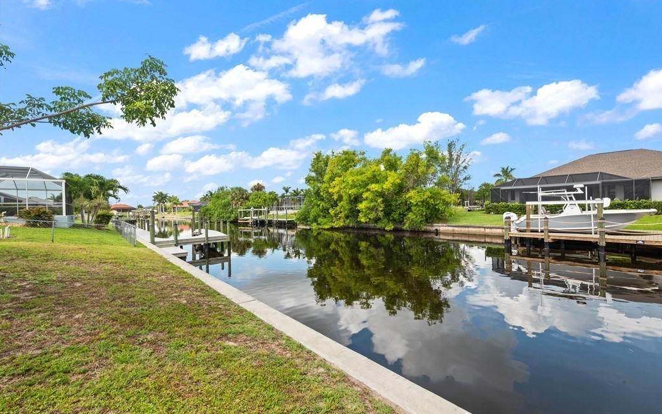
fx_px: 271
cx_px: 345
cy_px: 206
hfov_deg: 101.4
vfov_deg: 74.8
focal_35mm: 15
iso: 250
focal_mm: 14
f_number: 16
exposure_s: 1/125
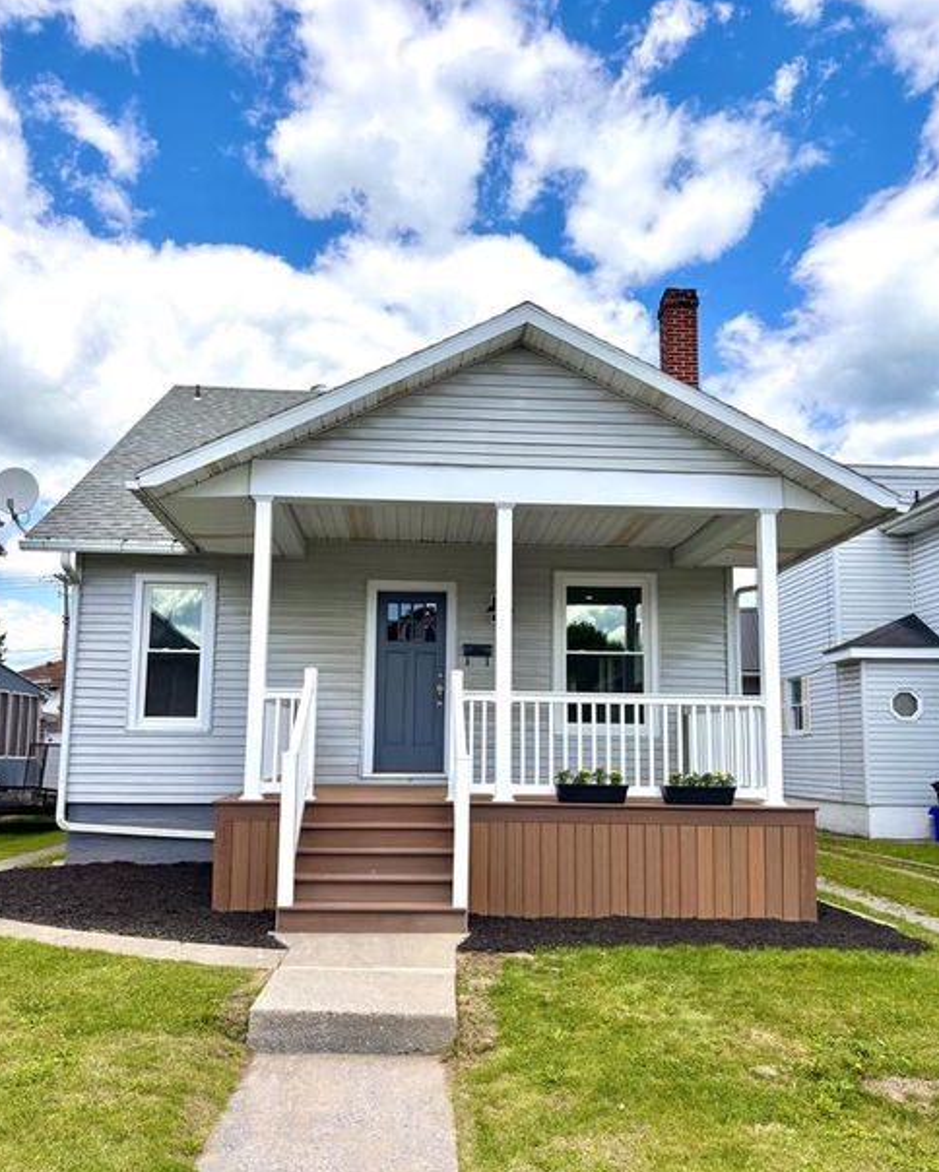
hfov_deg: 51.6
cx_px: 462
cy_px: 641
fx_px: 972
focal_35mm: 28
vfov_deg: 62.1
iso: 50
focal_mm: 5.96
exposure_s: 1/3106
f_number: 1.6
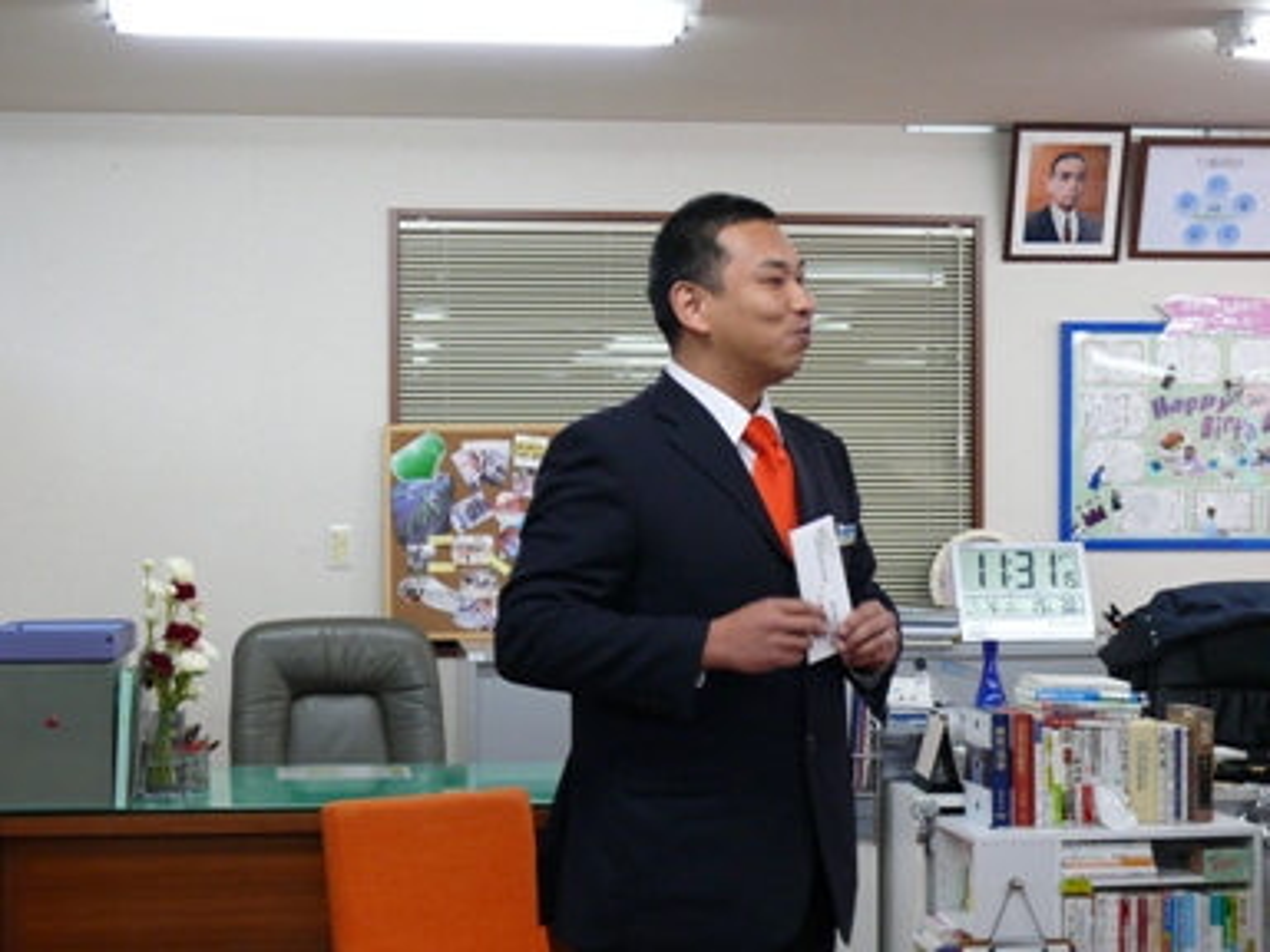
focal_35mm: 67
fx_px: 2458
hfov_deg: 29.0
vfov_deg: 21.9
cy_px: 476
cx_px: 635
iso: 250
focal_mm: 11.6
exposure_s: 1/60
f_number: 3.2
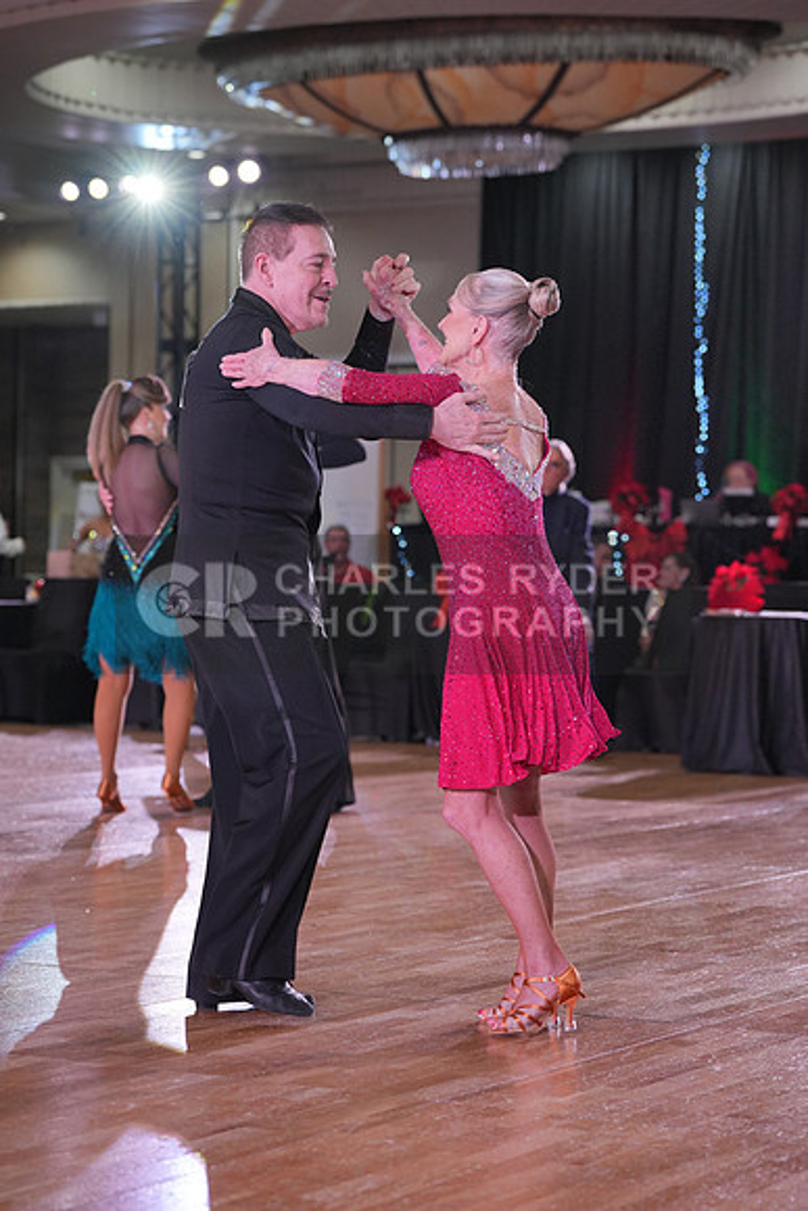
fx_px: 2961
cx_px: 404
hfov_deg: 15.5
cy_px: 606
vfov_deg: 23.1
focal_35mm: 88
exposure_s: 1/500
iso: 1600
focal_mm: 88
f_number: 4
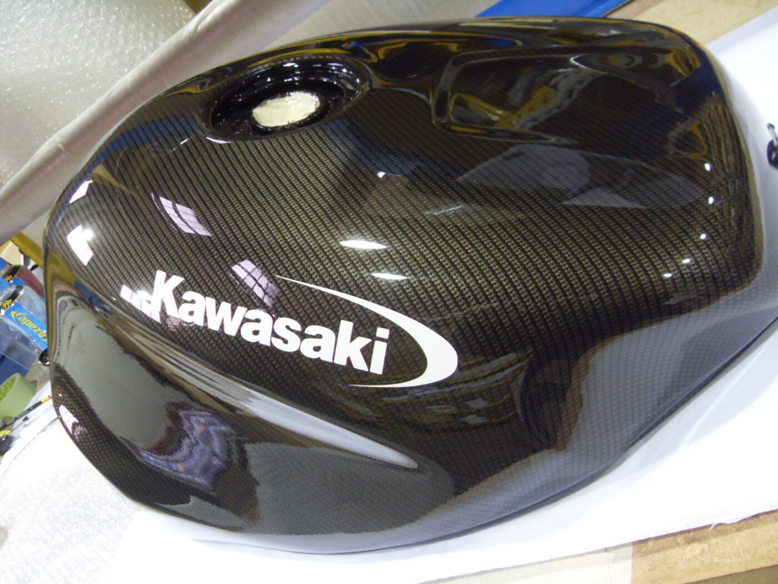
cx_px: 389
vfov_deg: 40.7
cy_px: 292
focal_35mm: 35
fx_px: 787
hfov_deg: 52.6
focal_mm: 6.3
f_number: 2.8
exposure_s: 1/10
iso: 200
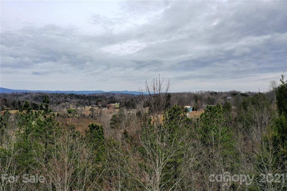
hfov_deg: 65.5
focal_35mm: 28
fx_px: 223
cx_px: 144
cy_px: 96
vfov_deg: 46.4
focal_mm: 10.26
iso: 100
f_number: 5.6
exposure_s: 1/500
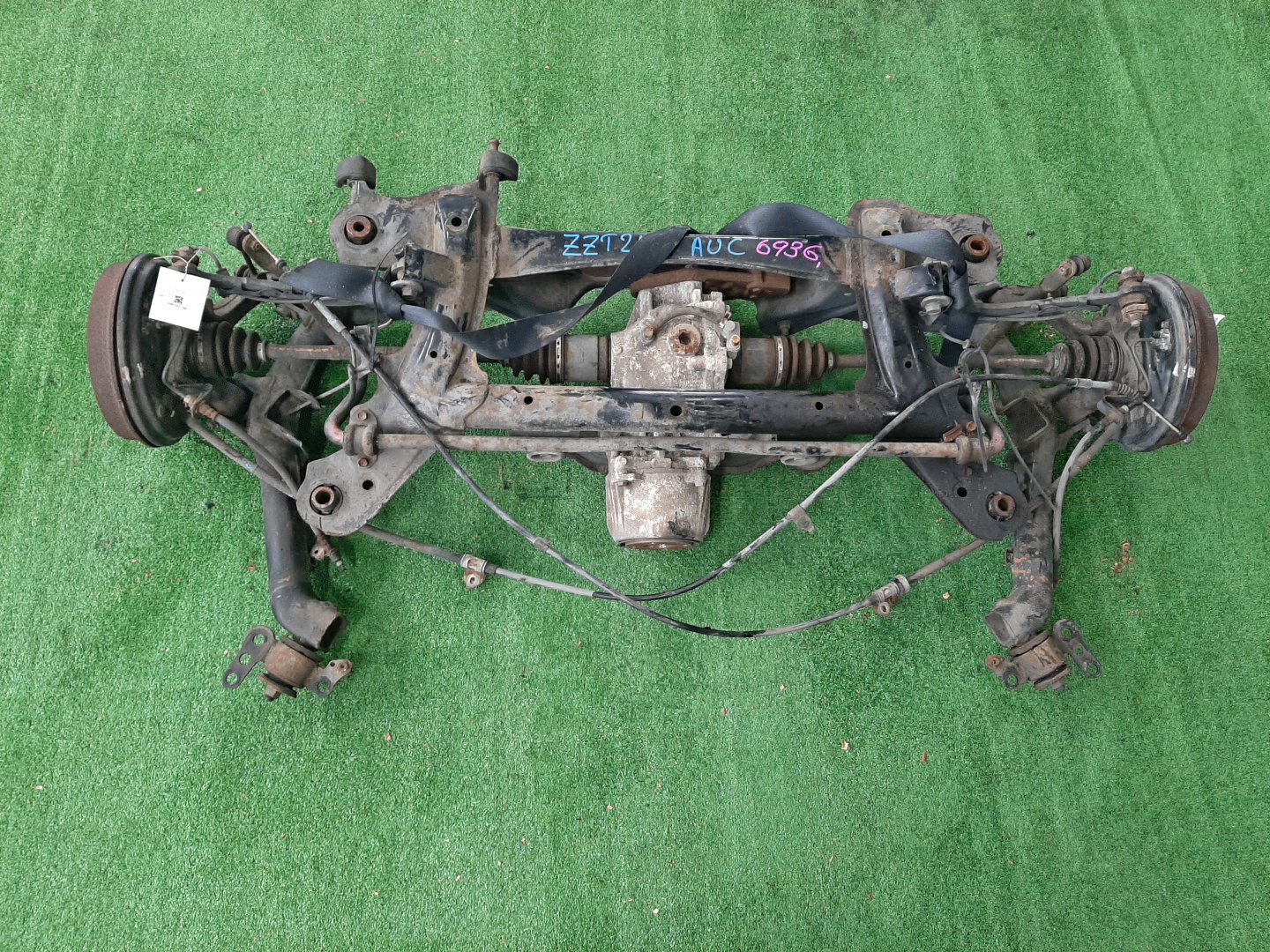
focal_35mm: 26
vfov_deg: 53.1
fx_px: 954
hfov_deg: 67.3
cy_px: 476
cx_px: 635
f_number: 1.7
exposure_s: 1/50
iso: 152
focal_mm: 3.93
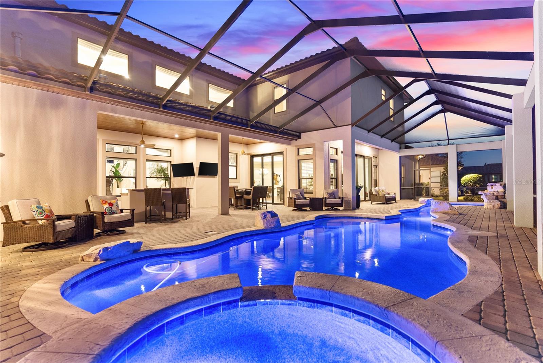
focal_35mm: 17
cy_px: 182
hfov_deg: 93.3
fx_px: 256
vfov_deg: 70.5
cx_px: 272
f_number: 2.8
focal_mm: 17
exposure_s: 2
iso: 400
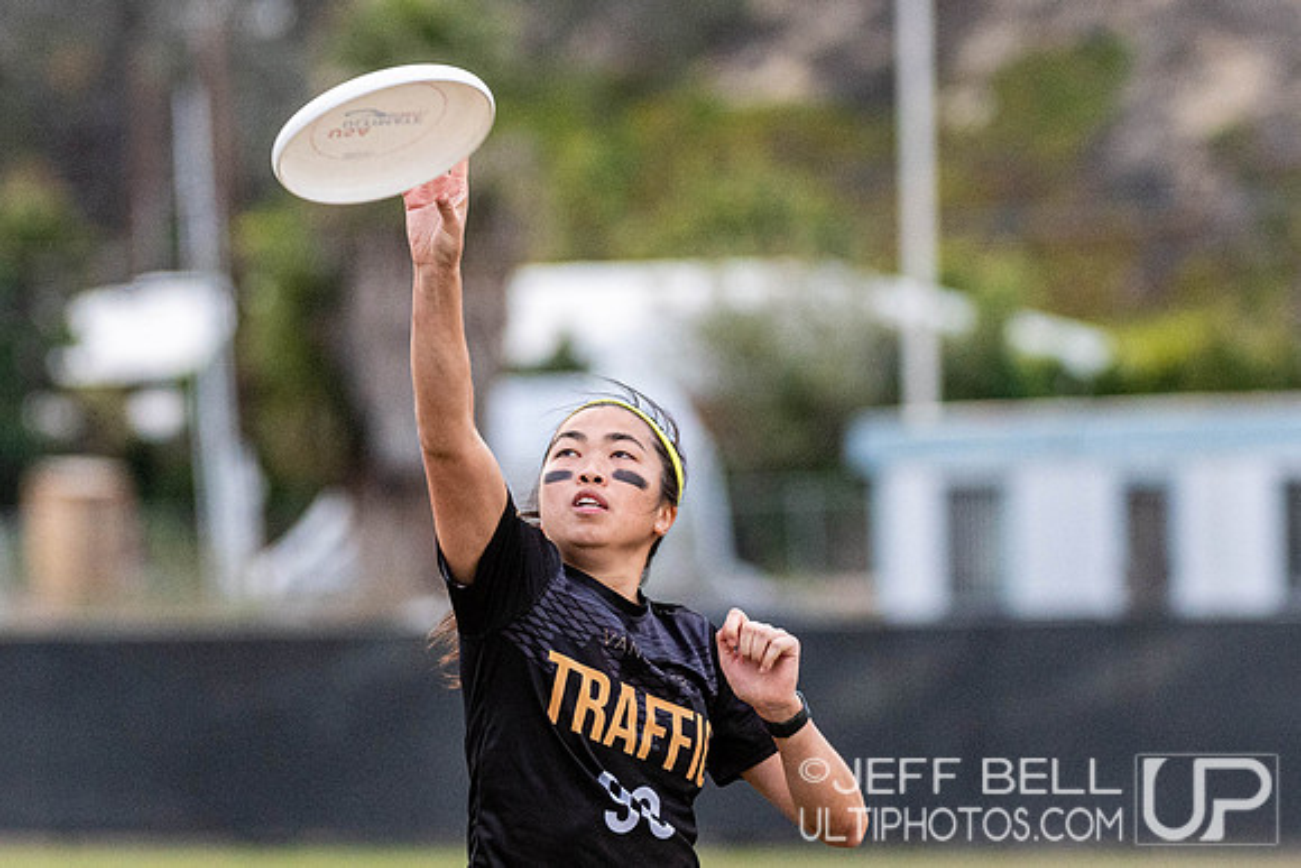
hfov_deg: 3.8
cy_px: 557
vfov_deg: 2.5
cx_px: 703
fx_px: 19864
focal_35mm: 550
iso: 1250
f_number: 4
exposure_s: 1/1000
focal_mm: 240
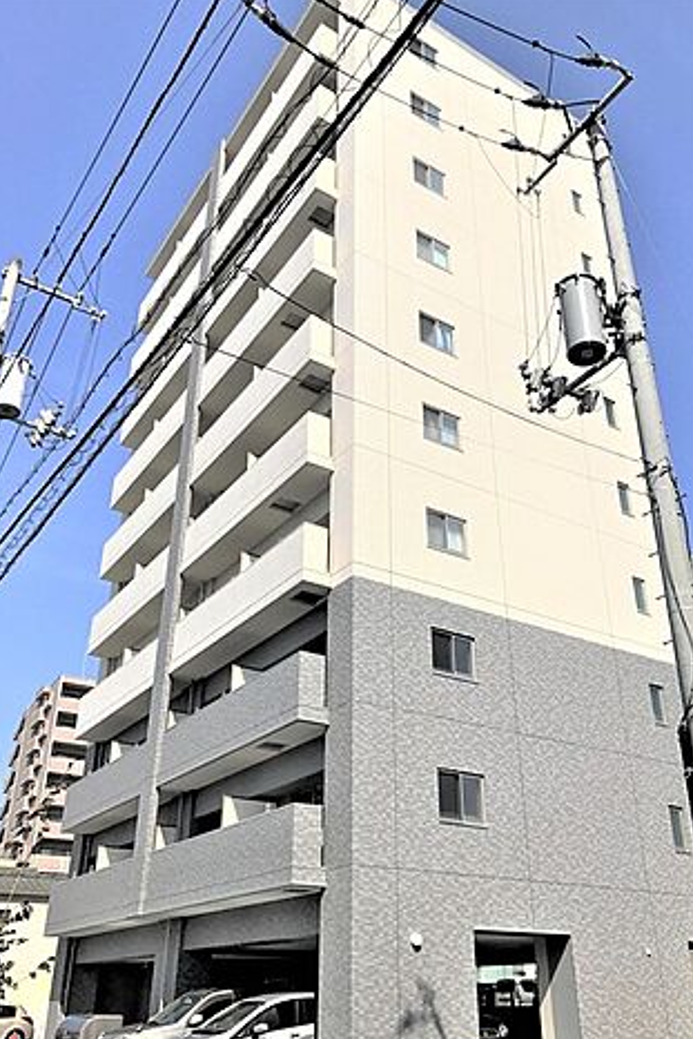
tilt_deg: +28.2
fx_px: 866
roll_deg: +0.3
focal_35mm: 30
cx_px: 361
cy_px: 526
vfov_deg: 61.9
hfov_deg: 43.6
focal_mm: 3.99
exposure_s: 1/4808
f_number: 1.8
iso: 20
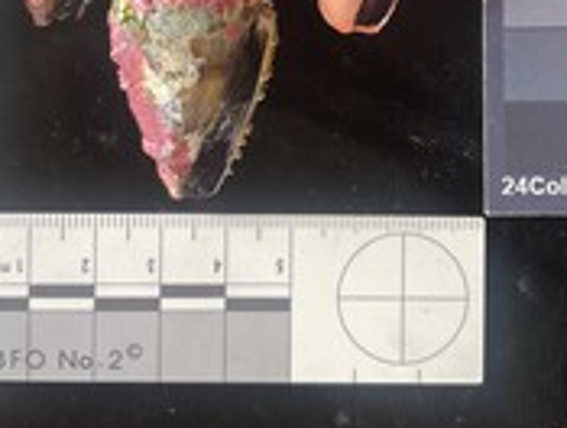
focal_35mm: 58
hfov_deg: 33.2
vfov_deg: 24.4
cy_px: 18
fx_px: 952
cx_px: 301
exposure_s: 1/60
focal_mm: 3
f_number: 1.8
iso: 40
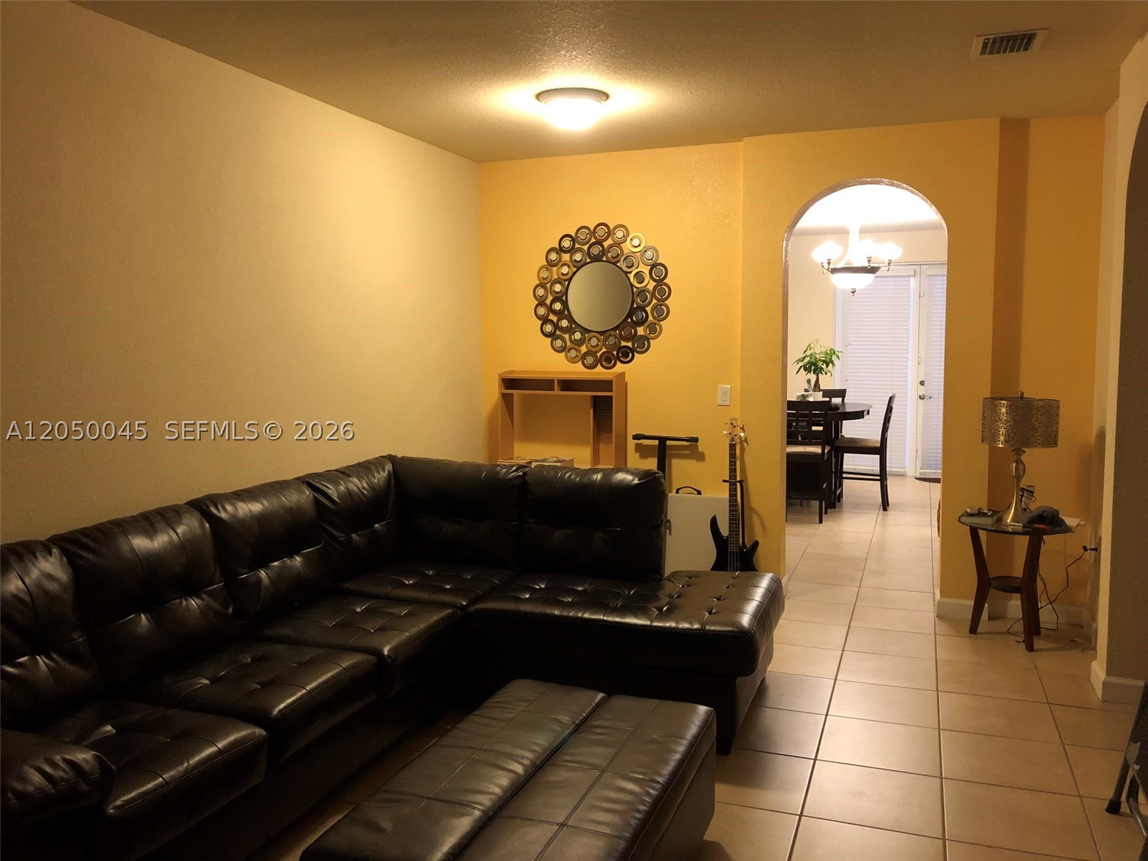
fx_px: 929
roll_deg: -0.2
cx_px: 574
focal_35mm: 28
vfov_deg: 49.7
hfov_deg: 63.4
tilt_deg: -5.5
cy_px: 430
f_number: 1.8
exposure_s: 1/12
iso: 100
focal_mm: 3.99
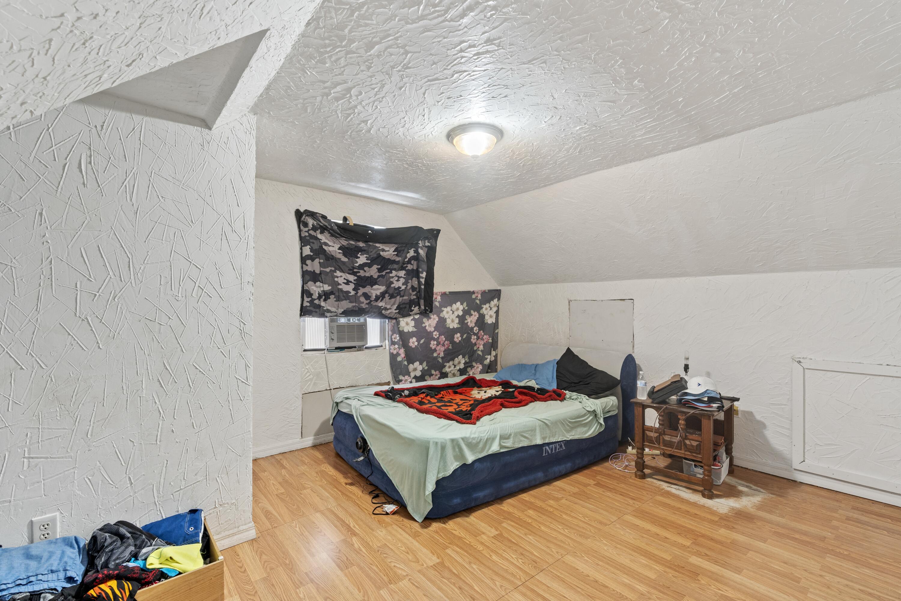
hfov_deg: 96.7
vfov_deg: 73.7
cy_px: 300
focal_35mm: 16
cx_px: 450
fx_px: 400
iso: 800
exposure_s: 1.6
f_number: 8
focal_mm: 16
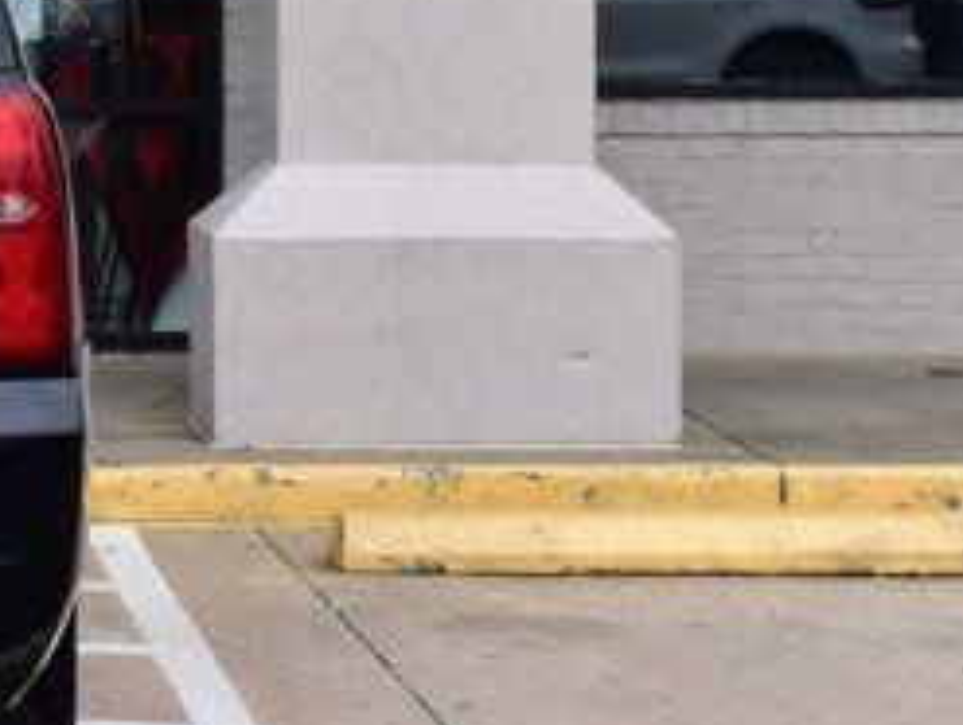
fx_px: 5321
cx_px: -534
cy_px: -101
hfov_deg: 10.0
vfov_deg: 7.7
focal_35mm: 191
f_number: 10
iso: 400
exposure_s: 1/250
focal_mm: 32
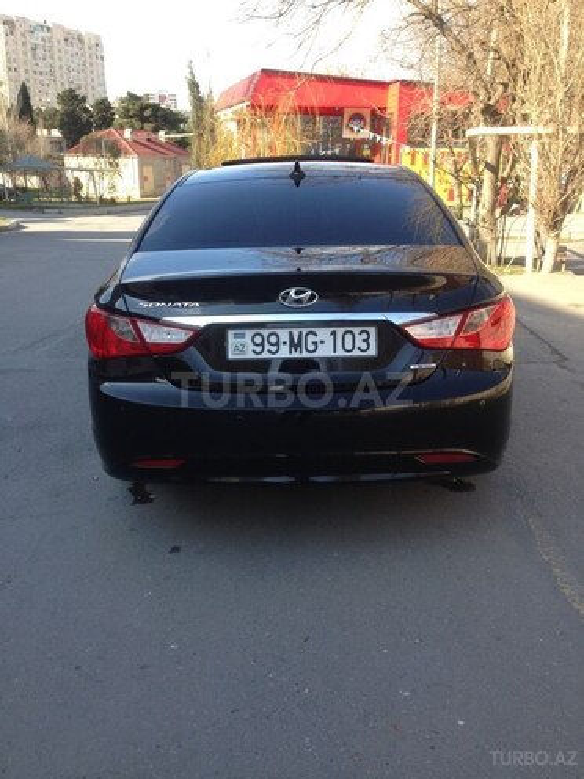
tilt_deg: -16.0
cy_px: 390
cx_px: 292
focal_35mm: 33
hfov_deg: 42.9
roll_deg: -1.0
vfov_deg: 55.4
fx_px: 742
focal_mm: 4.12
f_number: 2.4
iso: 50
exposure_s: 1/433
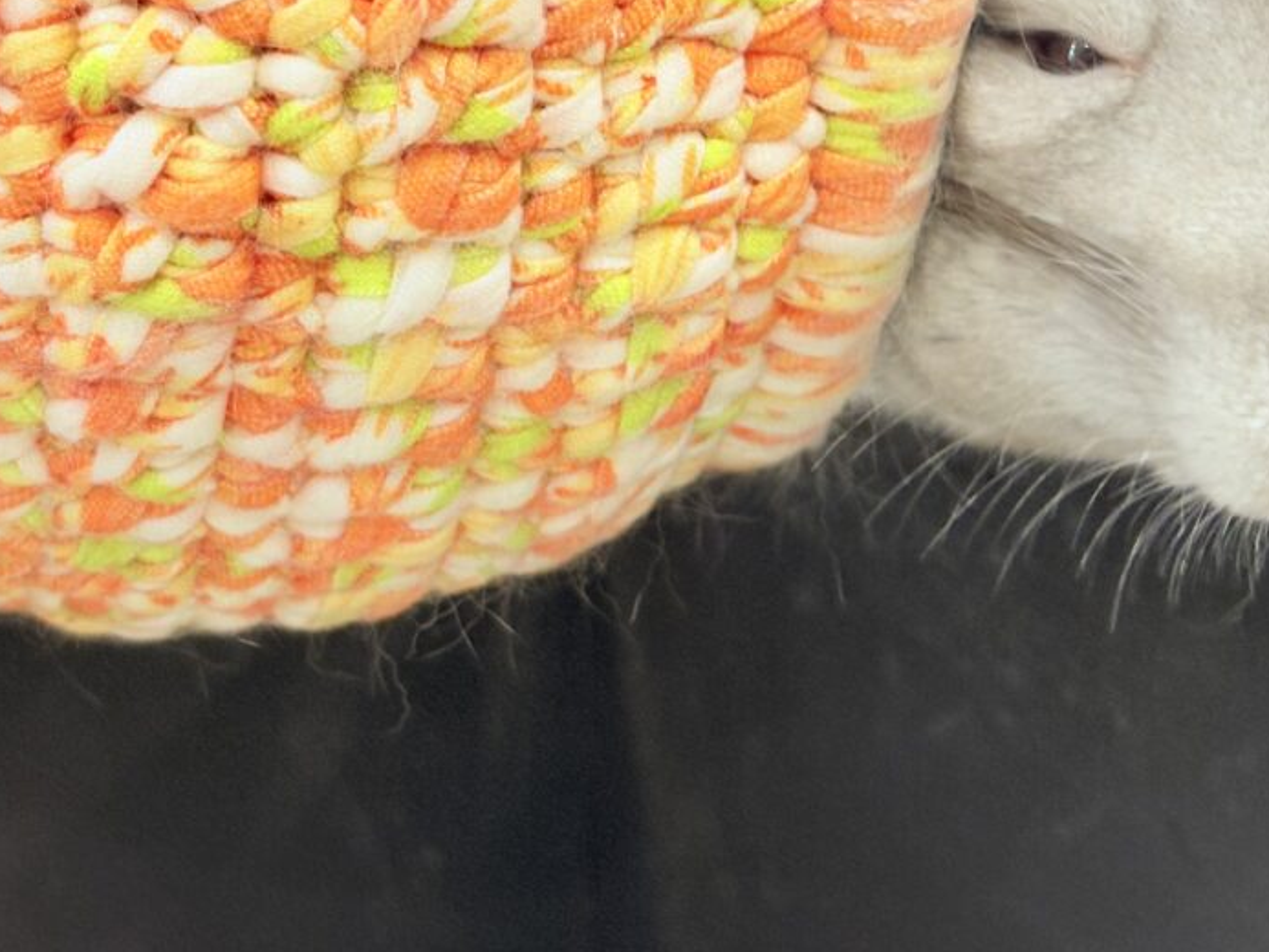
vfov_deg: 16.3
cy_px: 139
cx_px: 855
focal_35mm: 90
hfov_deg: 21.7
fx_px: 3300
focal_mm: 5.96
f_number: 1.6
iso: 160
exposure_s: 1/43
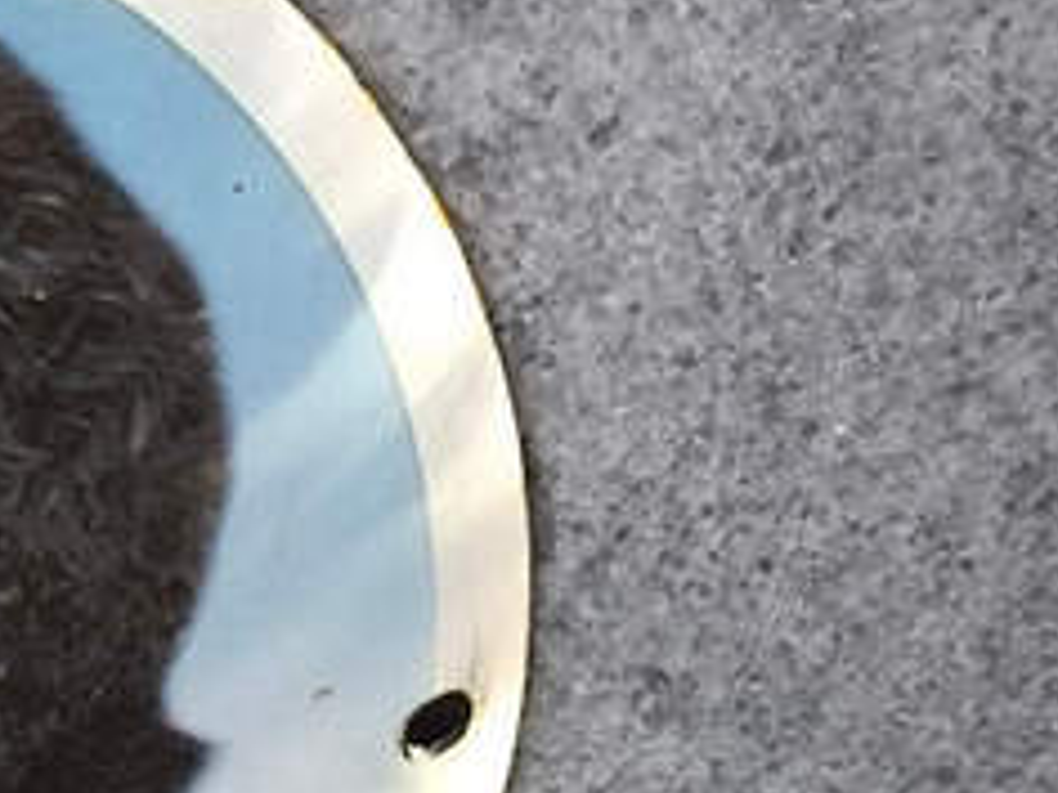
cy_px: 1107
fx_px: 5165
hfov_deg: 11.3
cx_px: -415
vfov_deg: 8.6
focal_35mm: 169
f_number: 1.7
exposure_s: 1/100
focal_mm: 4.71
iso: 80
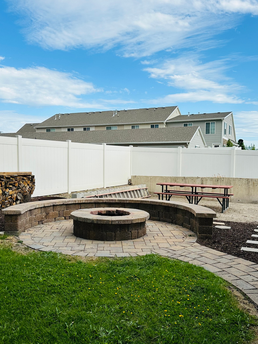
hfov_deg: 43.0
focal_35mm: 33
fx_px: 328
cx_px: 128
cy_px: 178
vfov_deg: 55.3
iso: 80
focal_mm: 6.86
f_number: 1.78
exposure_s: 1/3717
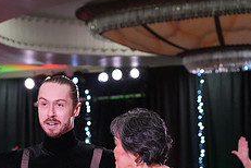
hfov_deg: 11.2
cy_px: 291
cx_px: 95
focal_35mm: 183
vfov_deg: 7.3
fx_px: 1276
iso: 3200
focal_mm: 73
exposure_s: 1/320
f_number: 4
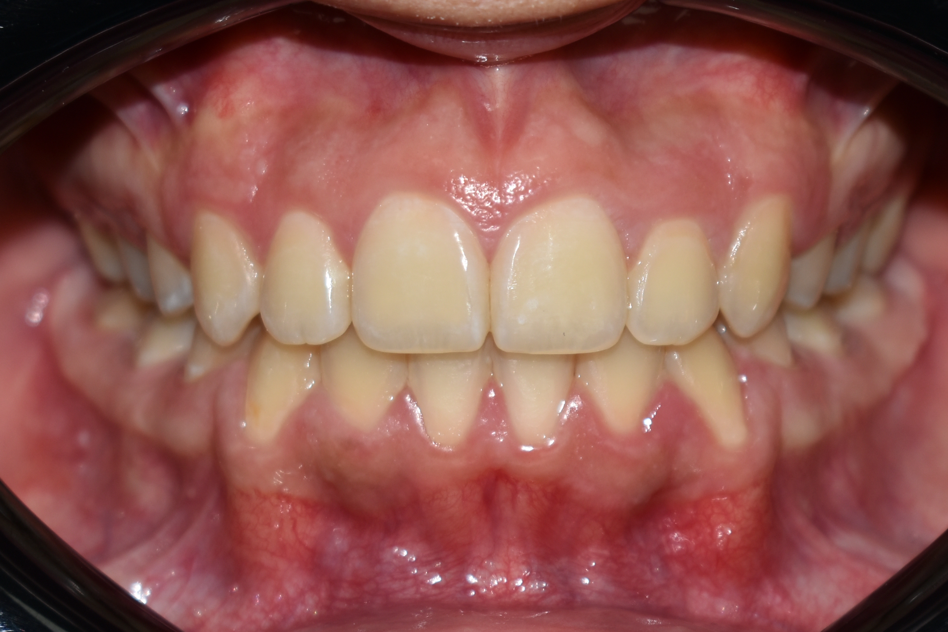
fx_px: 2172
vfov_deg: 16.6
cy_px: 316
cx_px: 474
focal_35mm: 82
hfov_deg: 24.6
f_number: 5.6
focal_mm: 55
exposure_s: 1/100
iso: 100
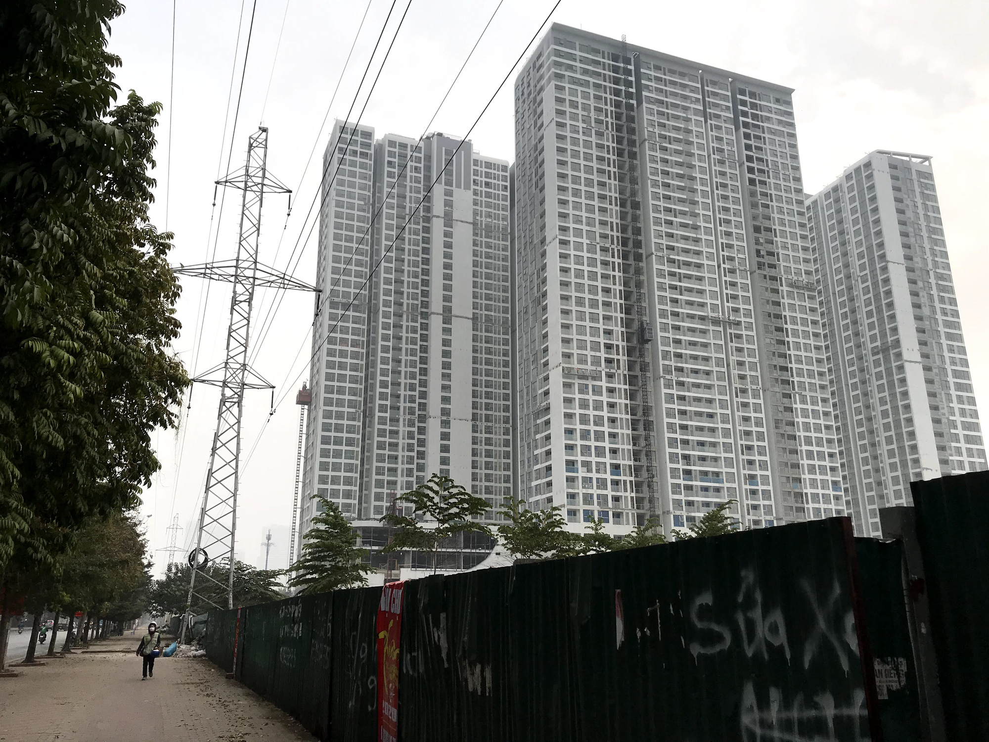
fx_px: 800
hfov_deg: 63.4
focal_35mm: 28
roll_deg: +0.0
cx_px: 494
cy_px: 371
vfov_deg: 49.7
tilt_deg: +18.3
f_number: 1.8
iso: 20
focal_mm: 3.99
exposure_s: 1/2519
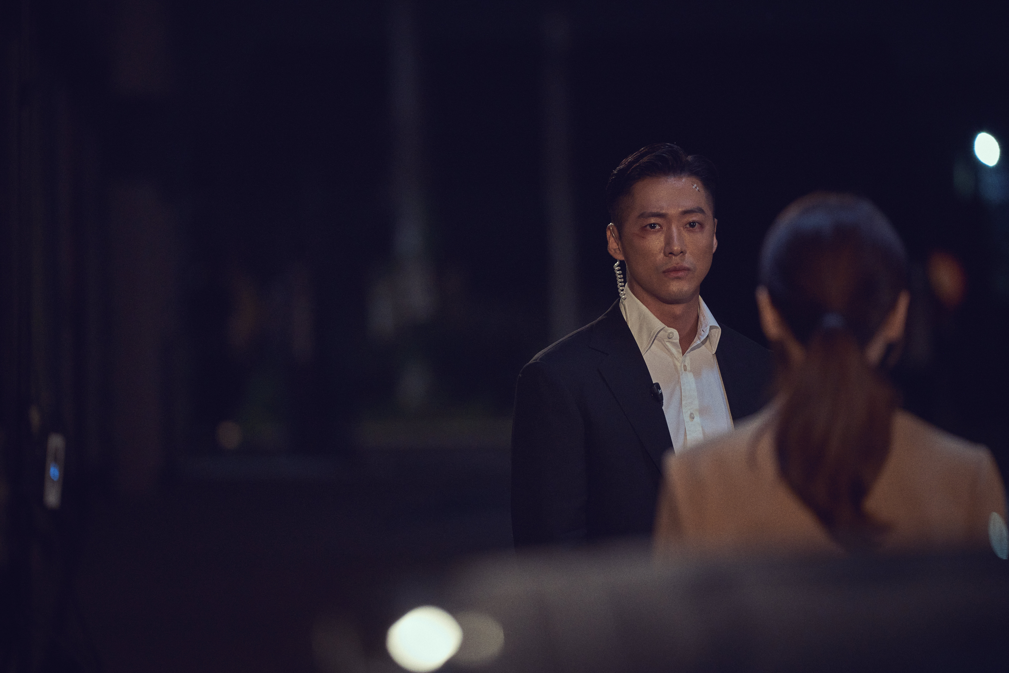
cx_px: 504
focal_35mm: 200
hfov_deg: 10.3
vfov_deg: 6.9
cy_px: 336
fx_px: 5606
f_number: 3.2
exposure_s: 1/100
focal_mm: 200
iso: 5000
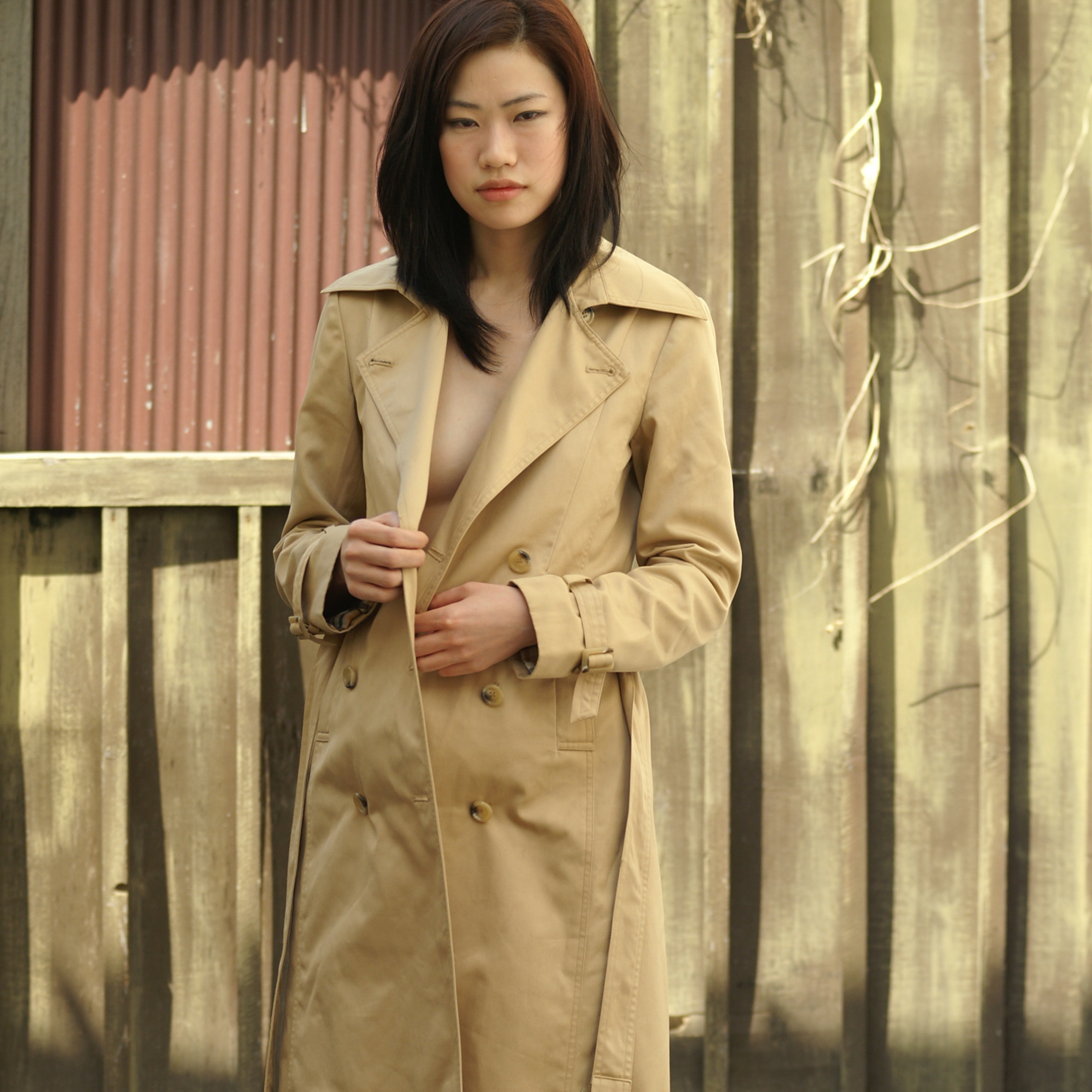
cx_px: 554
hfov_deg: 10.8
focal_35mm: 162
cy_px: 738
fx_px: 5782
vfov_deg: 10.8
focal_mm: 80
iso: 200
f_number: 4.5
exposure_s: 1/640
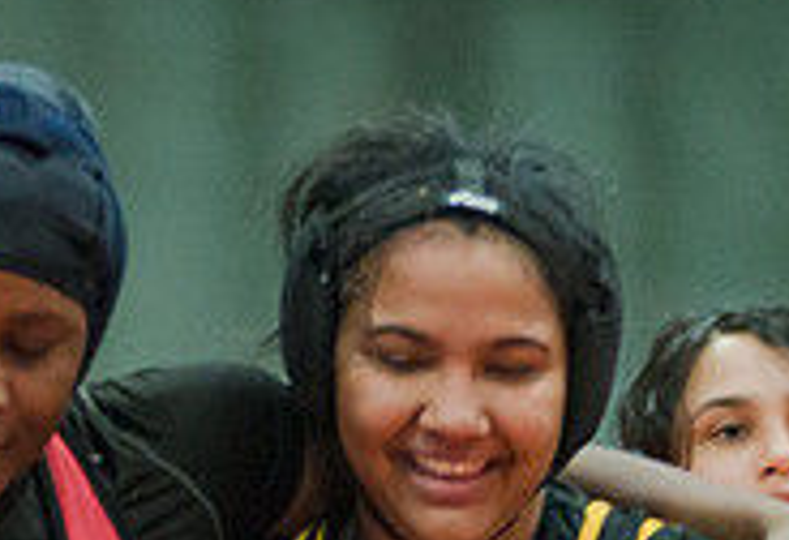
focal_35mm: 535
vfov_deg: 2.6
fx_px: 11823
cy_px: 525
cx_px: 340
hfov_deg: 3.8
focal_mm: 135
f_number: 2.8
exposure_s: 1/320
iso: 4000
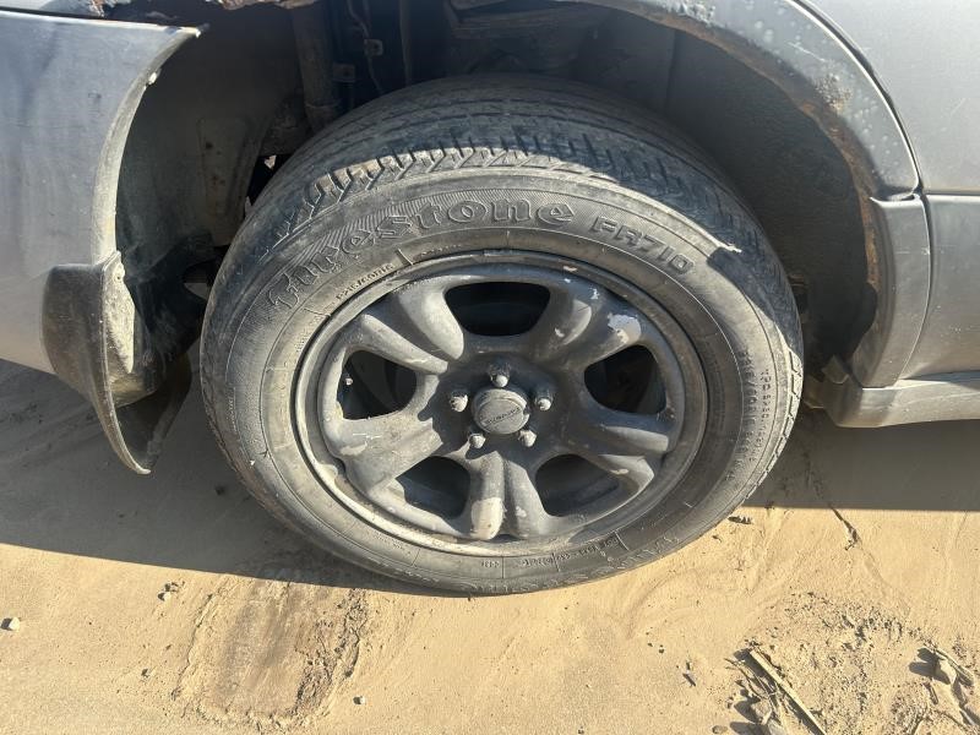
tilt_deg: -38.3
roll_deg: -0.6
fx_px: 736
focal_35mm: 26
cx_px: 490
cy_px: 368
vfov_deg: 53.1
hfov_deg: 67.3
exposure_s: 1/1100
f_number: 1.5
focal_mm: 5.7
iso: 50
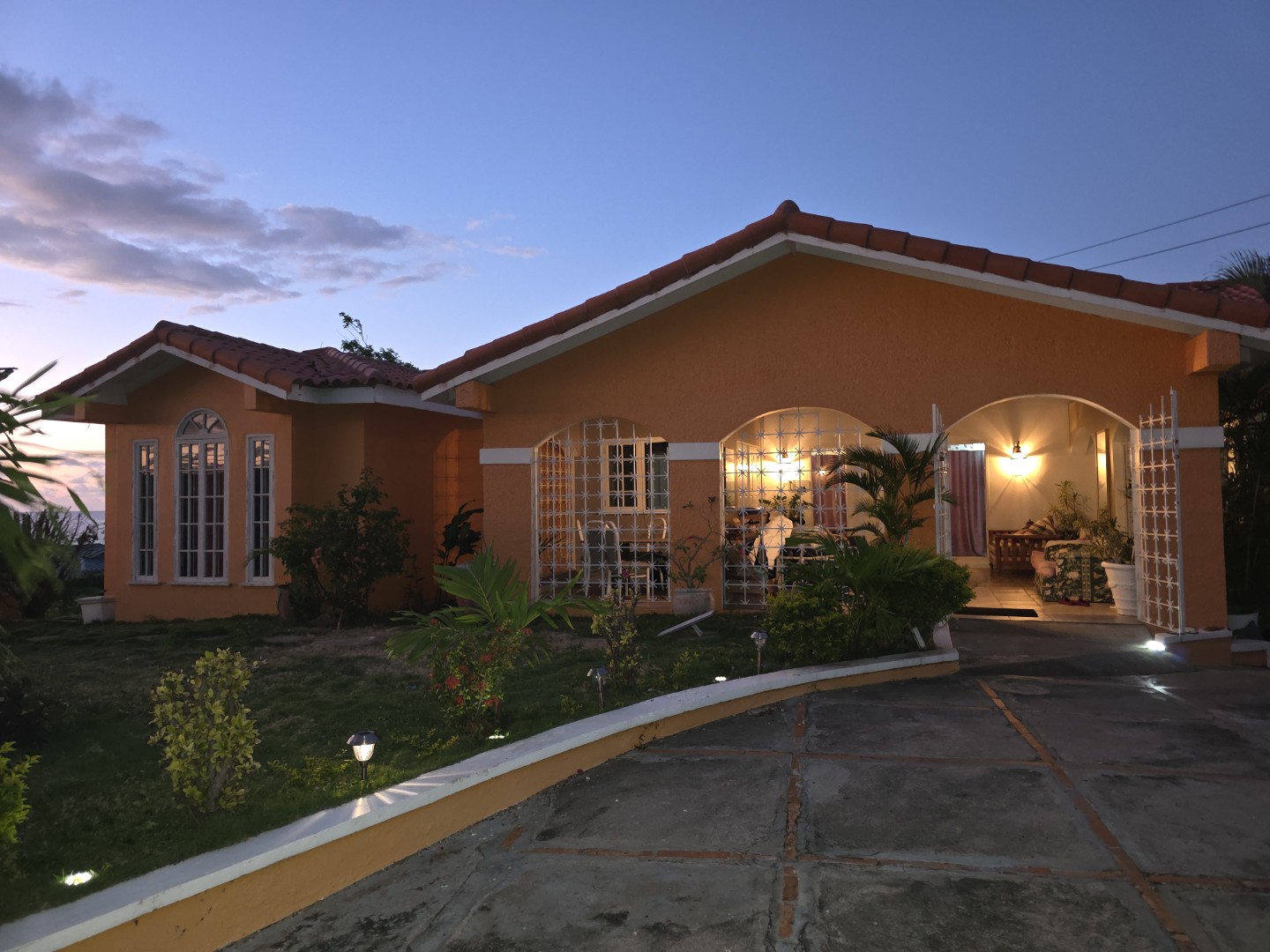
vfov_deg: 58.9
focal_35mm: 23
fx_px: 844
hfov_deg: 73.9
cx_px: 635
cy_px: 476
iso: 320
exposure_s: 1/12
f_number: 1.7
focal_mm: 6.3
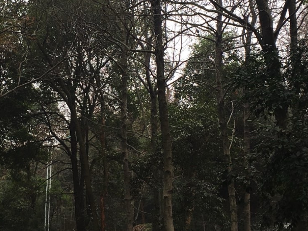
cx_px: 77
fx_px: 712
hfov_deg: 24.1
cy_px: 83
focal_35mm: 80
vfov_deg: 18.4
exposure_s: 1/299
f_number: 2.2
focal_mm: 4.15
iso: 25
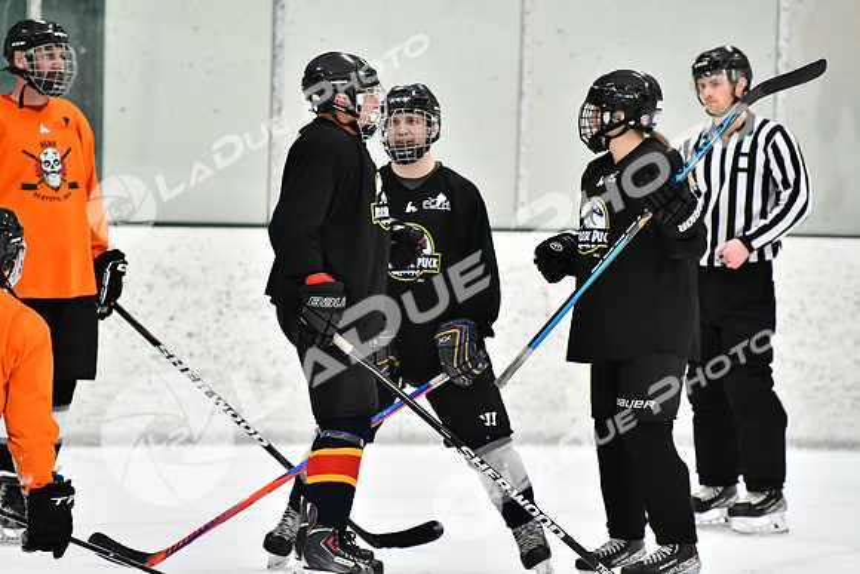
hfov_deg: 7.2
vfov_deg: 4.8
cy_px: 287
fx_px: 6810
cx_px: 430
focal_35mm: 285
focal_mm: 190
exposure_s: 1/1250
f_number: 2.8
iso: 5000
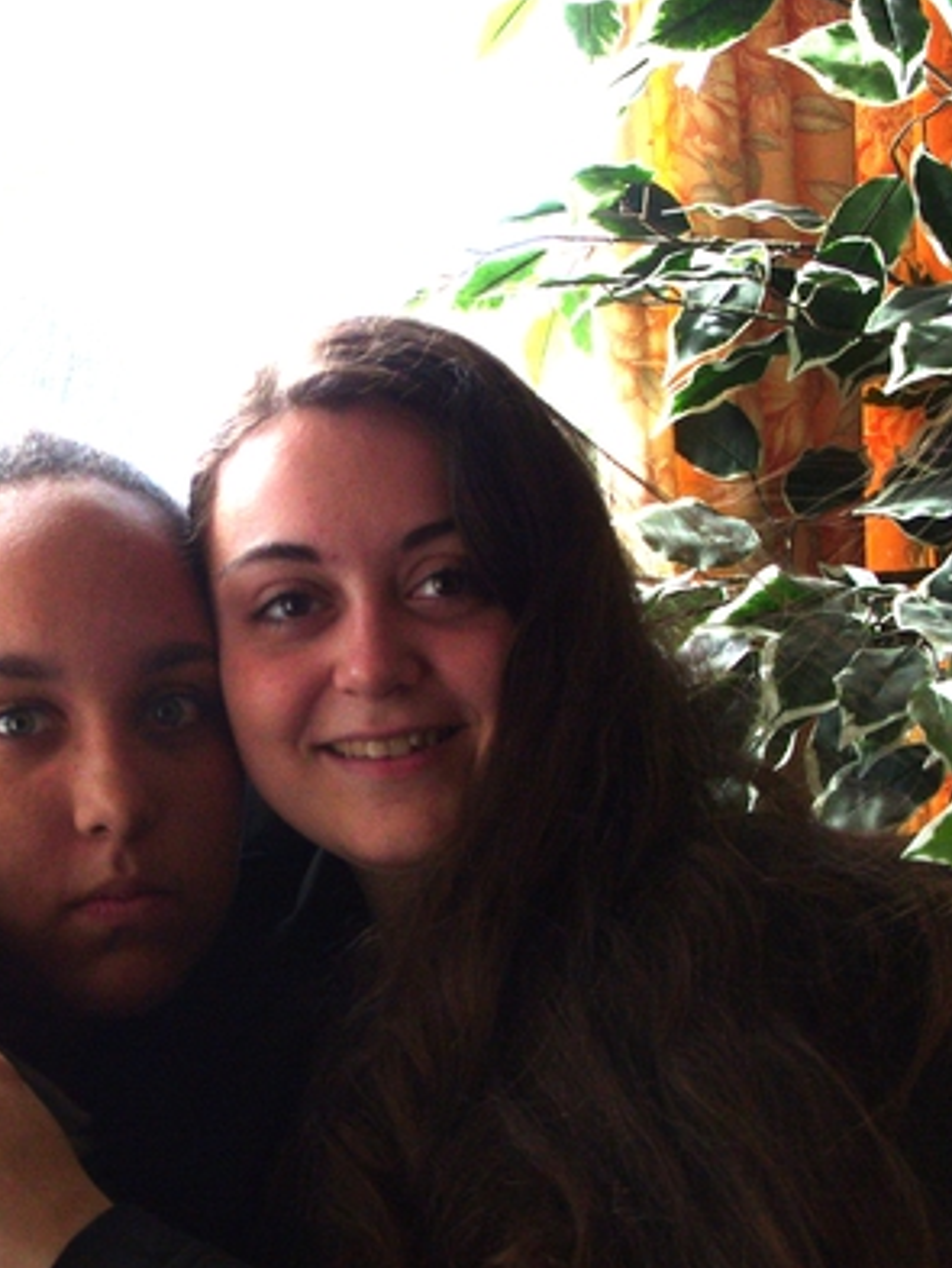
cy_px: 655
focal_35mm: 57
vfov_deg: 33.8
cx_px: 132
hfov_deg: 25.0
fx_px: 2089
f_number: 4.1
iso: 80
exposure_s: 1/180
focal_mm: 7.8
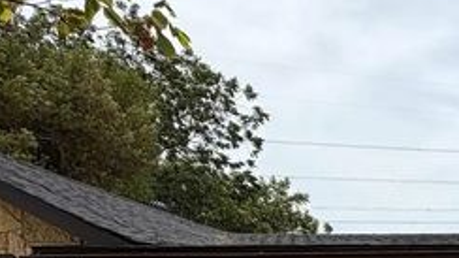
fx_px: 779
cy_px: 362
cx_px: 583
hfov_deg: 27.8
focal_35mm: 64
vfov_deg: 17.3
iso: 20
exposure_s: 1/955
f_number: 2.2
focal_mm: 2.22
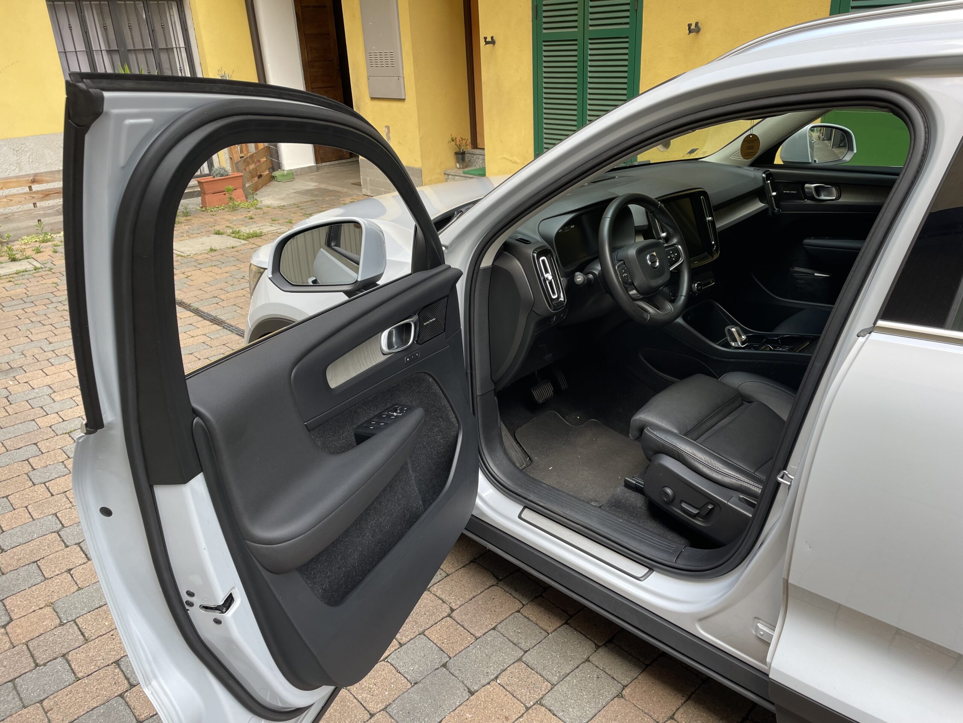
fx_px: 723
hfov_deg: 67.3
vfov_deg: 53.1
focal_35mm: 26
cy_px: 362
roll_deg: +2.1
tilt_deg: -21.9
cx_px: 482
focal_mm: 4.2
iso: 32
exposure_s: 1/156
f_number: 1.6
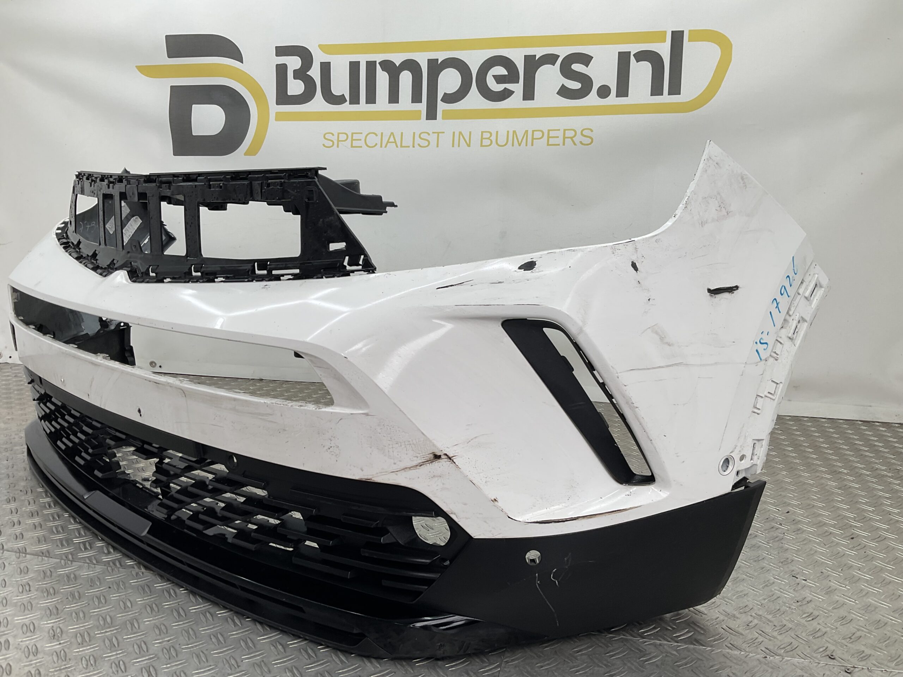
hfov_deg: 61.7
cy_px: 338
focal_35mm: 29
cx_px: 452
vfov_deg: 48.2
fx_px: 756
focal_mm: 3
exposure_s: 1/123
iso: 16
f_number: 1.8
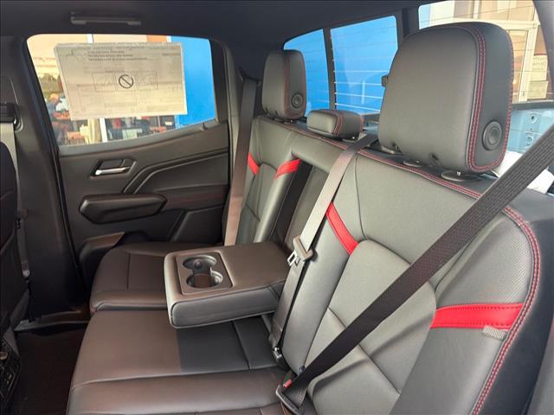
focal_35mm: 24
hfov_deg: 71.6
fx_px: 384
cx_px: 277
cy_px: 208
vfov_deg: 56.8
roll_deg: +1.0
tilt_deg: -17.2
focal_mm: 6.76
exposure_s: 1/33
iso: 1000
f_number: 1.78
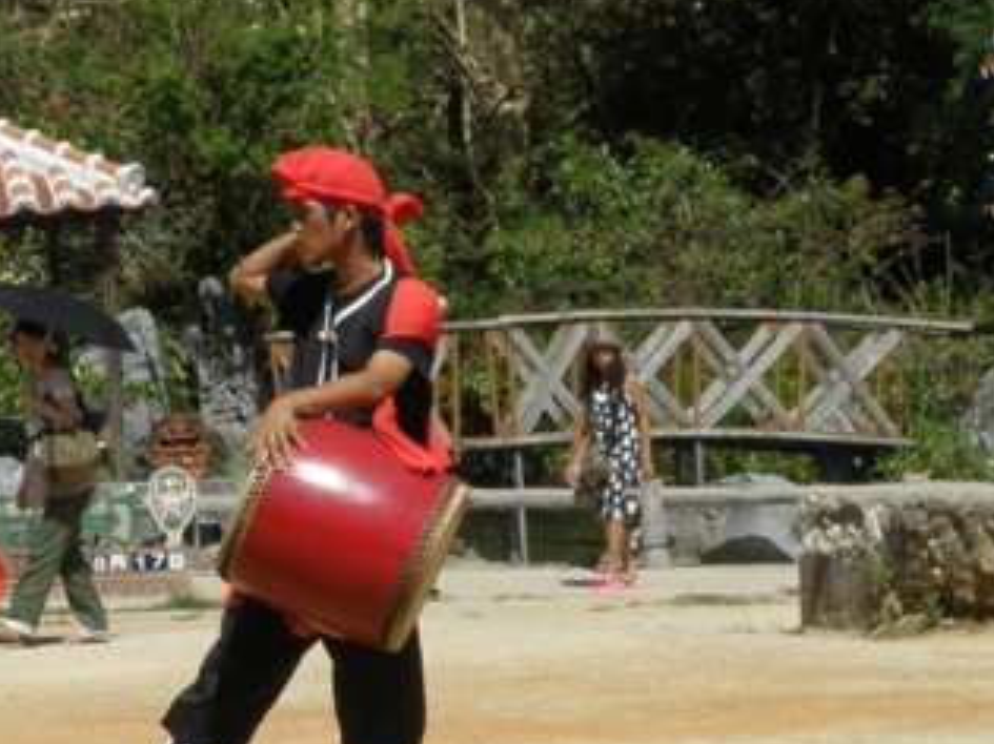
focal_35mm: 183
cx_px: 675
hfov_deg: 10.8
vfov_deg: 8.1
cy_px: 772
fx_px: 5253
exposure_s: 1/100
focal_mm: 12.7
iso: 64
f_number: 14
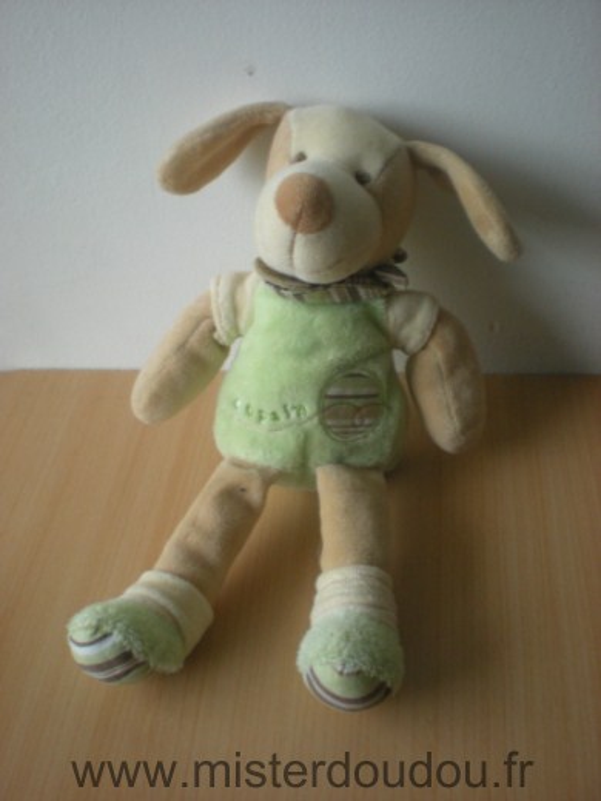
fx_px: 880
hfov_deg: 37.7
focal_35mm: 38
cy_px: 400
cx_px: 300
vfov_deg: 49.0
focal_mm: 6.3
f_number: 3.1
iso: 206
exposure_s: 1/7.9
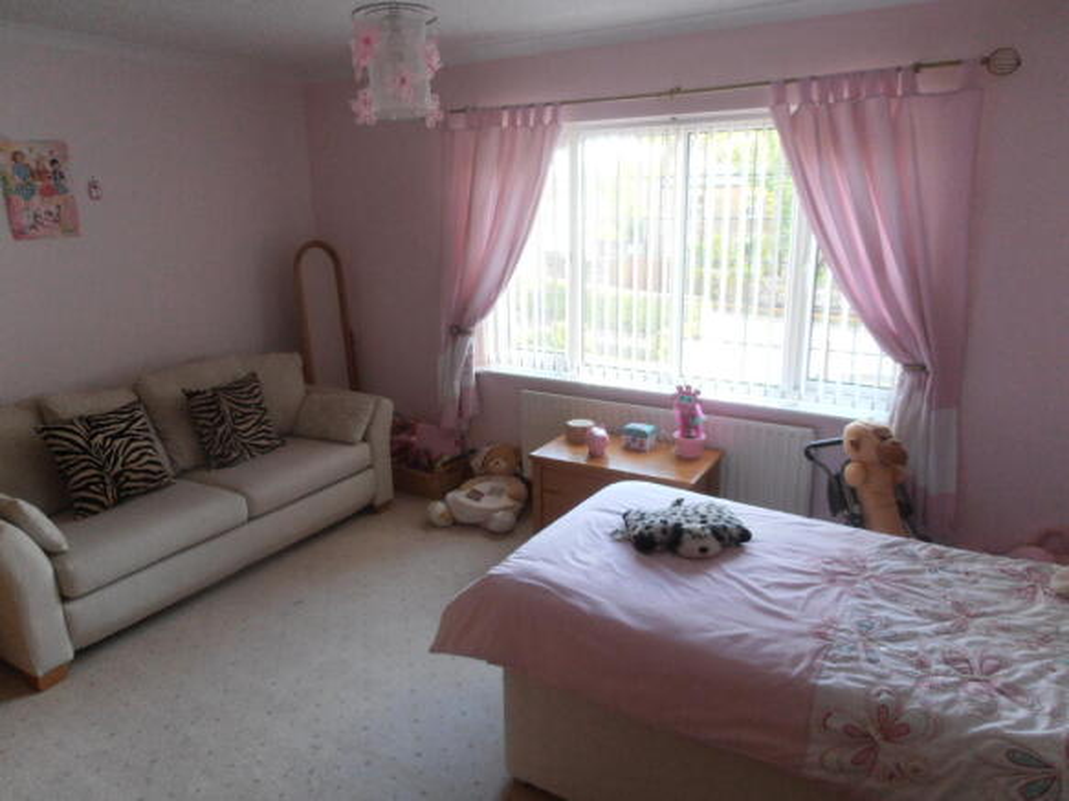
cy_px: 400
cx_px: 534
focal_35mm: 24
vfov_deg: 56.8
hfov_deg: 71.6
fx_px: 741
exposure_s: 1/30
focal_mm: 4.2
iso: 125
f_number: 3
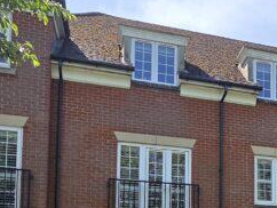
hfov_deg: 31.7
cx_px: 290
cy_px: 250
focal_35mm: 55
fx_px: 441
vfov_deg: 24.1
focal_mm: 2.2
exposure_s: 1/1195
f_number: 2.2
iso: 50
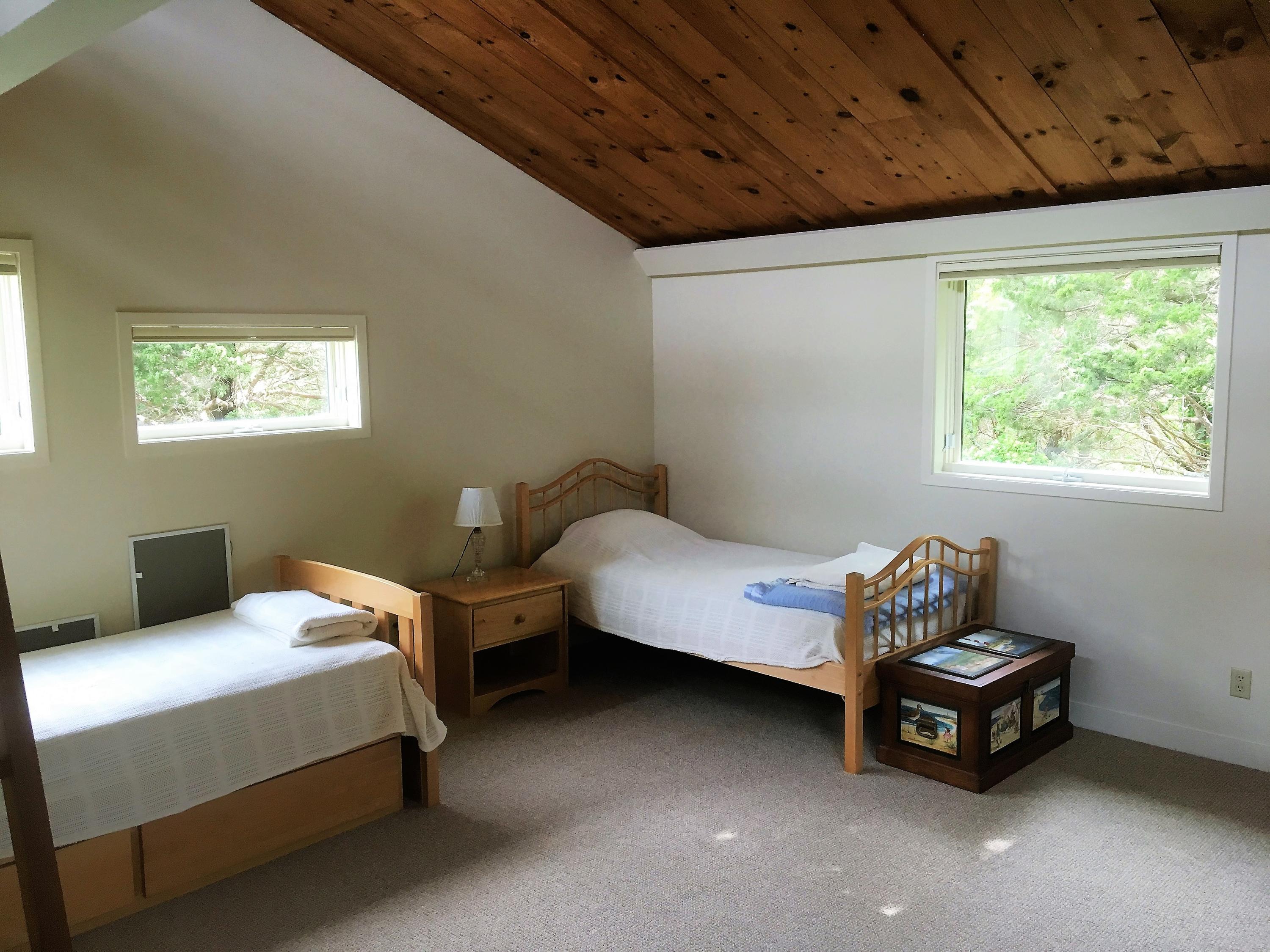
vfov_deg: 48.2
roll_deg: +1.1
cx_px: 635
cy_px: 476
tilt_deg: -7.1
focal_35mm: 29
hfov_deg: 61.7
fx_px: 1064
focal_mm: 4.15
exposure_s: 1/30
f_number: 2.2
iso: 40
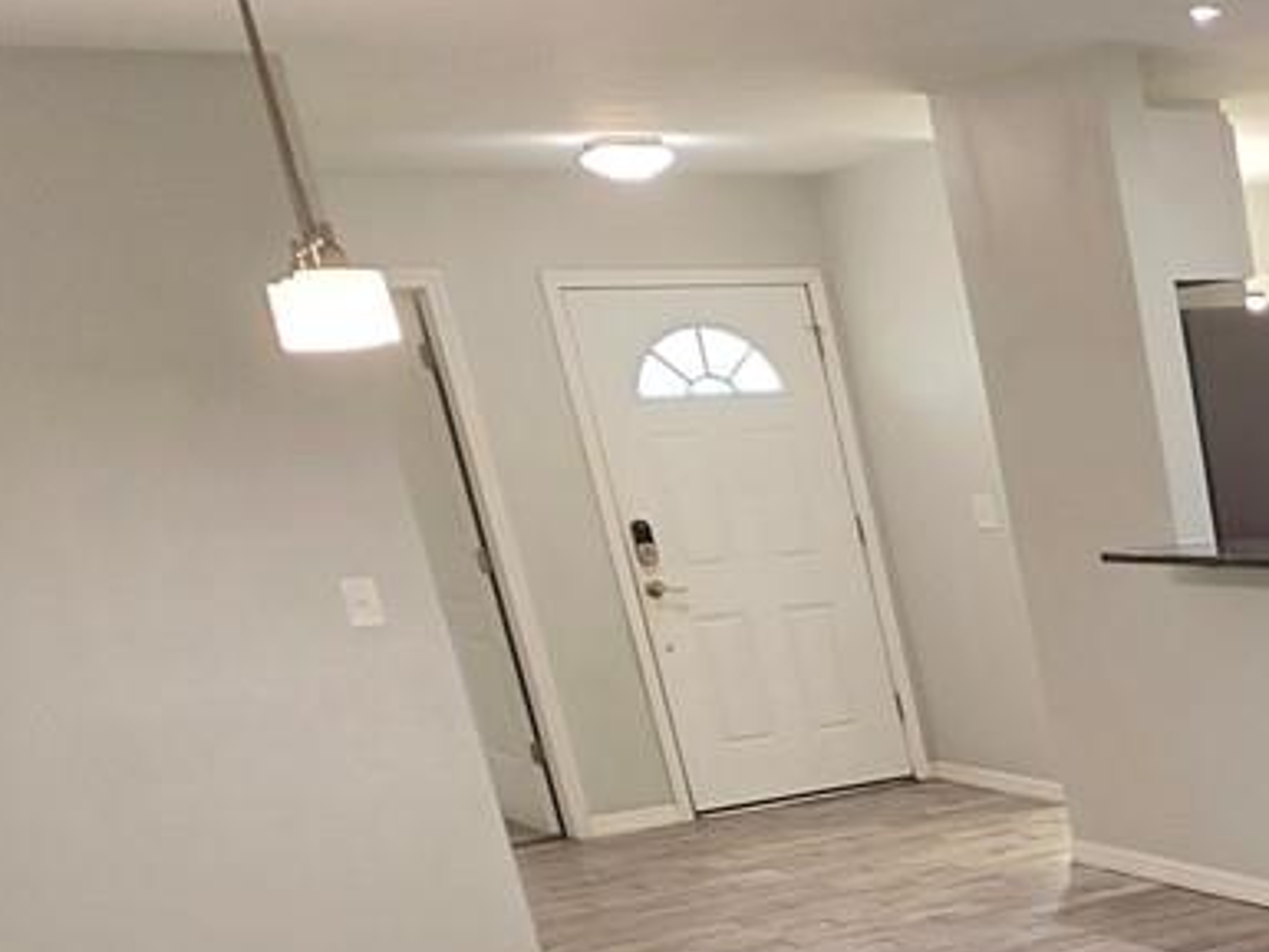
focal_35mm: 54
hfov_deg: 26.4
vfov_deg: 24.2
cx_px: 1875
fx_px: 1980
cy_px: 1179
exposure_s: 1/120
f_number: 1.9
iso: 250
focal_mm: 2.2
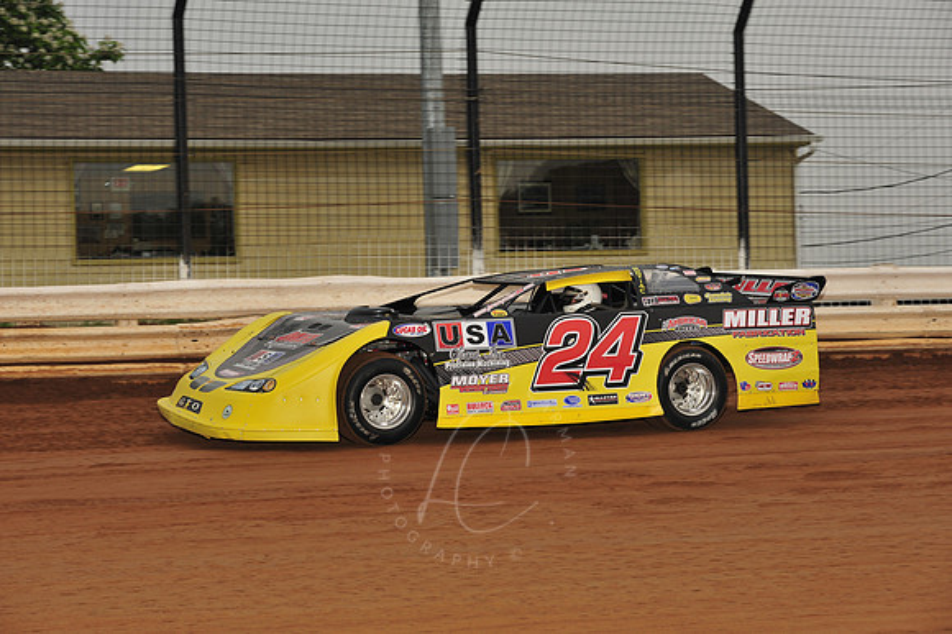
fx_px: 2775
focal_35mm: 105
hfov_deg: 19.5
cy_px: 317
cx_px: 476
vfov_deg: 13.0
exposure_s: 1/250
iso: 640
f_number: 8
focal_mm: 105
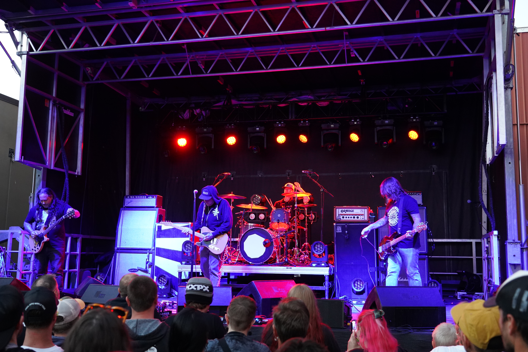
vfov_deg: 34.2
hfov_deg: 49.6
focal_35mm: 39
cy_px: 176
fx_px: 572
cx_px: 264
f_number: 4
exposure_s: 1/160
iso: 5000
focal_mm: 39
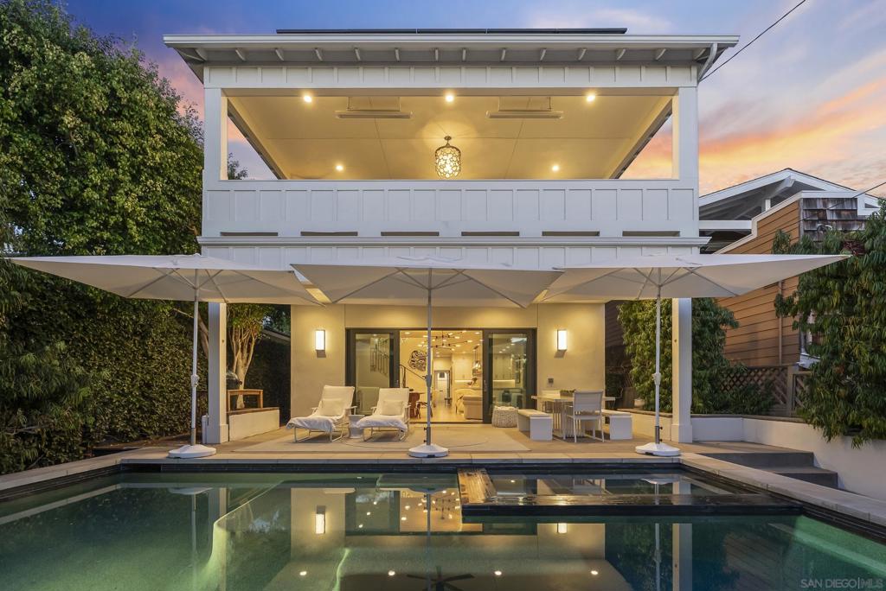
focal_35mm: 16
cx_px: 443
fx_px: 394
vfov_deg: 73.8
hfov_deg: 96.7
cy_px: 296
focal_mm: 16
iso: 800
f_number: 7.1
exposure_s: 1/4
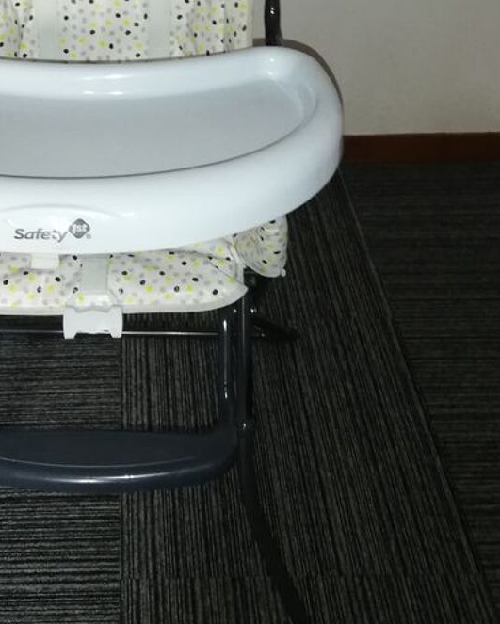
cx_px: 122
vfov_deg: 35.9
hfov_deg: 29.2
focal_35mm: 51
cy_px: 163
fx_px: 943
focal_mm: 3.81
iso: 400
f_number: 2.2
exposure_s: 1/25
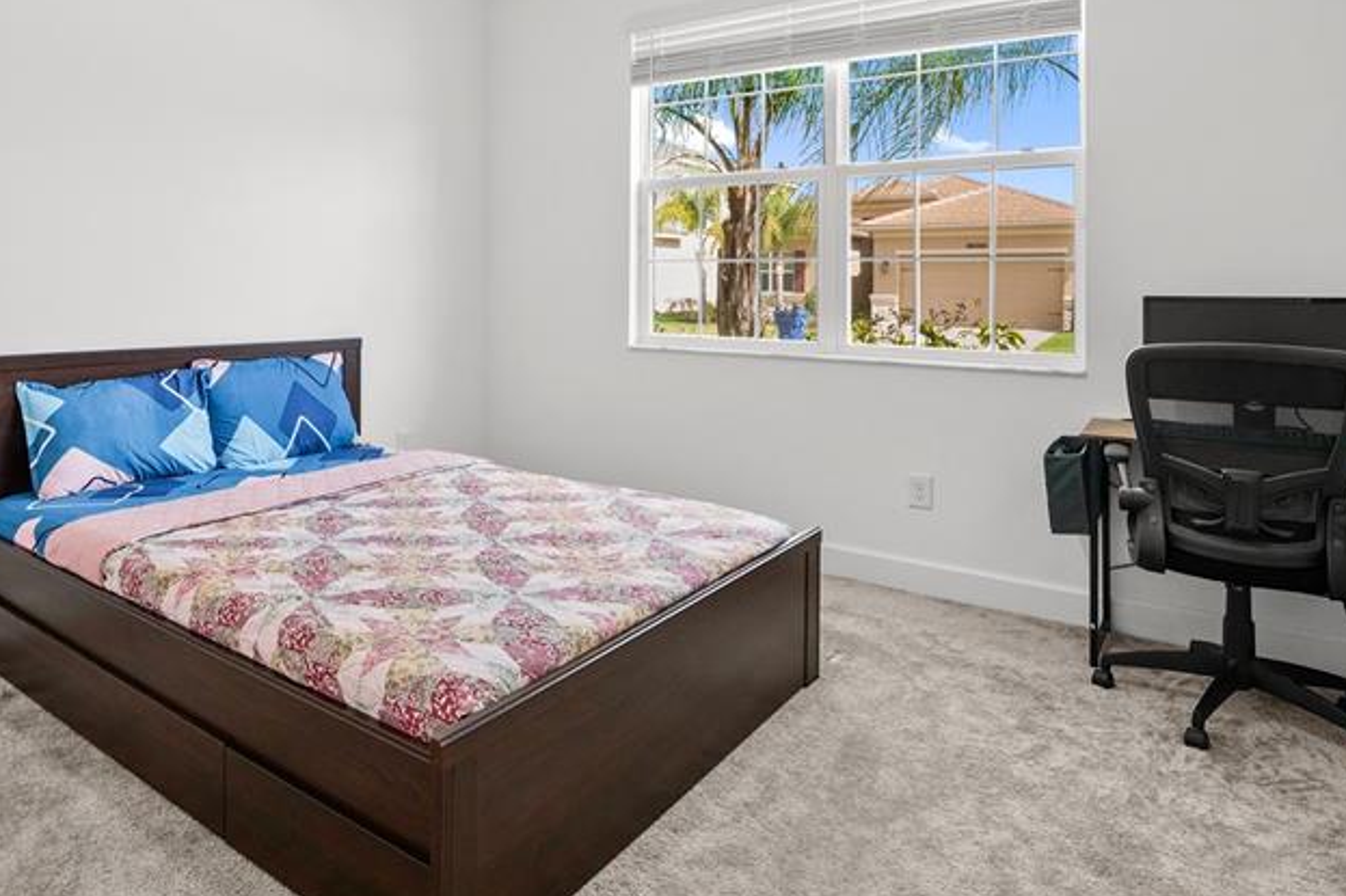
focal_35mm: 23
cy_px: 274
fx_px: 860
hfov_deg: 74.3
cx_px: 477
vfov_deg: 53.6
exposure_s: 1/20
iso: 400
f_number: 8
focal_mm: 14
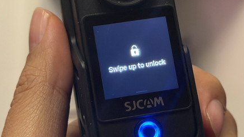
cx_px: 145
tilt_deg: -5.2
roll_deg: -3.2
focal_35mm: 102
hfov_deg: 20.9
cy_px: 61
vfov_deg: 11.9
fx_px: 660
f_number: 1.78
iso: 500
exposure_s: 1/29
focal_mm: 6.76
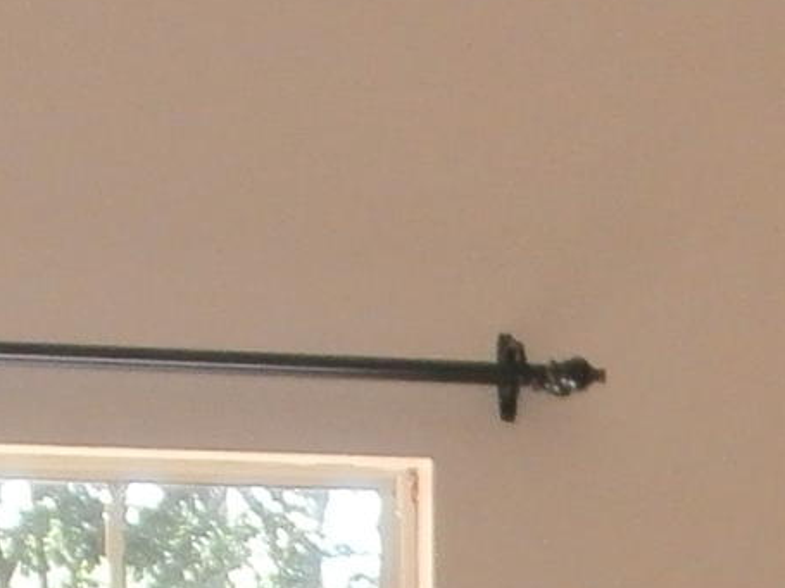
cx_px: 1254
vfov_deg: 7.1
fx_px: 4489
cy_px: 1348
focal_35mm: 198
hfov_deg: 9.6
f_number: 3.5
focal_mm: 5.36
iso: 200
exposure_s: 1/60
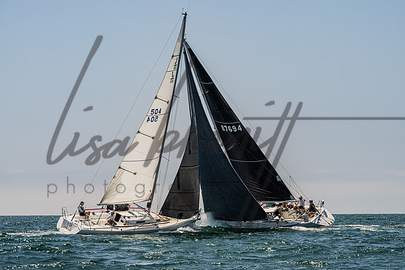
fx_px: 1547
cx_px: 210
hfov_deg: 14.9
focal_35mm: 137
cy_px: 152
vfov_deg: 10.0
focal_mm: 115
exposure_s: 1/2500
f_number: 8
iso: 500
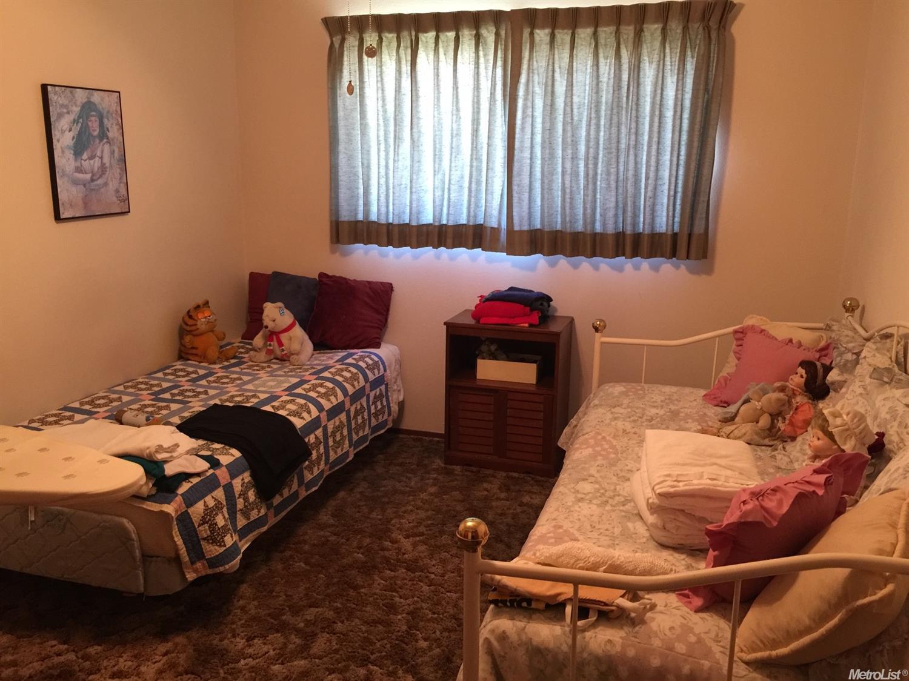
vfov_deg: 48.2
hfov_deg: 61.7
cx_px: 454
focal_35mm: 29
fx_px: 761
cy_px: 340
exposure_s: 1/15
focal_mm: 4.15
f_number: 2.2
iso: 125
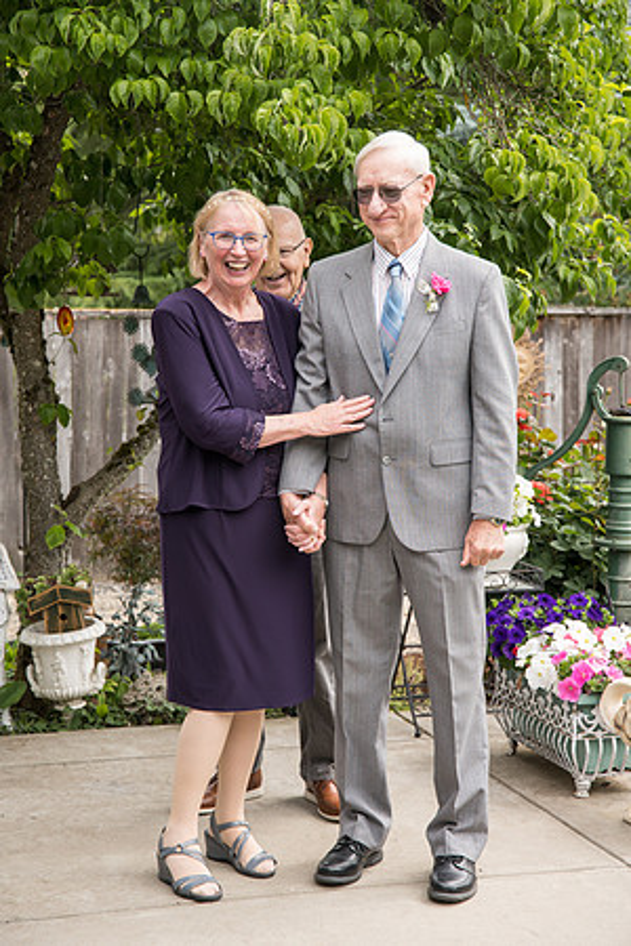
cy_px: 473
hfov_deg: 19.5
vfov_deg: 28.8
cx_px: 316
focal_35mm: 70
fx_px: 1840
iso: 400
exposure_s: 1/500
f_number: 5
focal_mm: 70
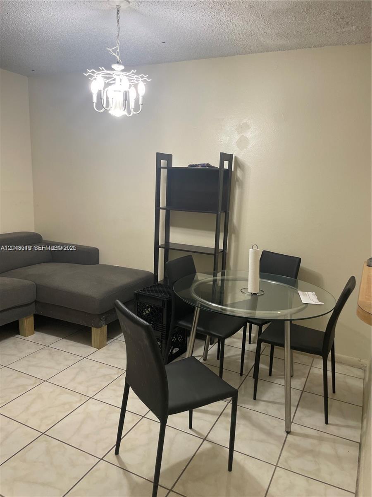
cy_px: 248
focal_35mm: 26
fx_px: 373
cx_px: 186
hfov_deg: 53.1
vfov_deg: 67.3
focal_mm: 4.2
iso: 80
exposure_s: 1/60
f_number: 1.6
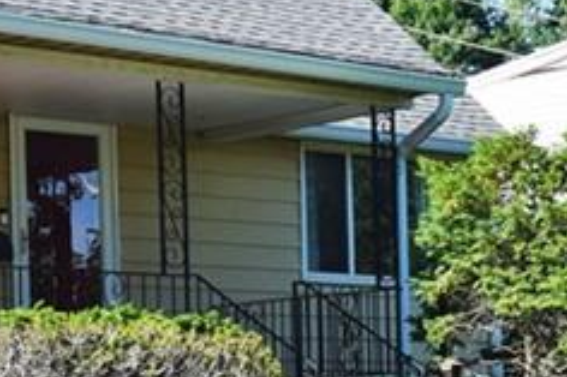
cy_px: 519
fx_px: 2455
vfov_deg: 8.6
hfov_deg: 13.1
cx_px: 416
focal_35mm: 156
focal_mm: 24
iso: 200
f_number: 9
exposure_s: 1/320
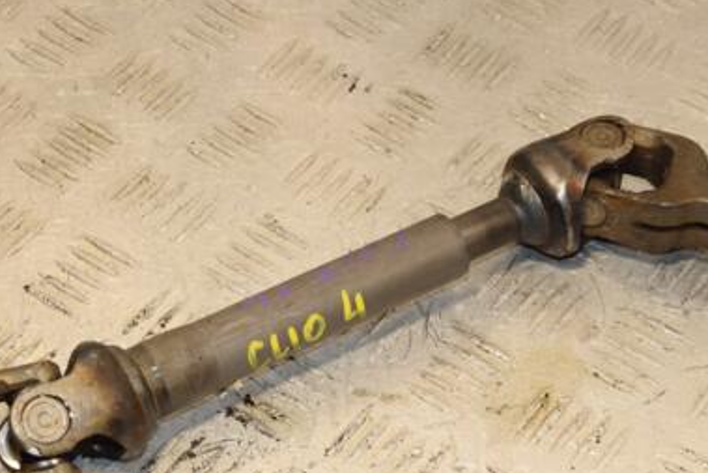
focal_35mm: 114
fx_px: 2243
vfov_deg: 12.0
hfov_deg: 17.9
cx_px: 344
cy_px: 305
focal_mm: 48
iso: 800
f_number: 9
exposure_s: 1/200
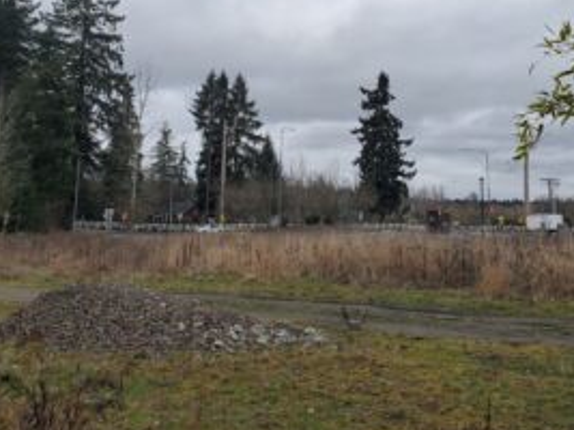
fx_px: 646
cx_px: 355
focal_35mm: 39
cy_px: 125
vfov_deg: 36.2
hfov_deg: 47.5
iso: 50
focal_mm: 4.3
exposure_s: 1/754
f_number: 2.4
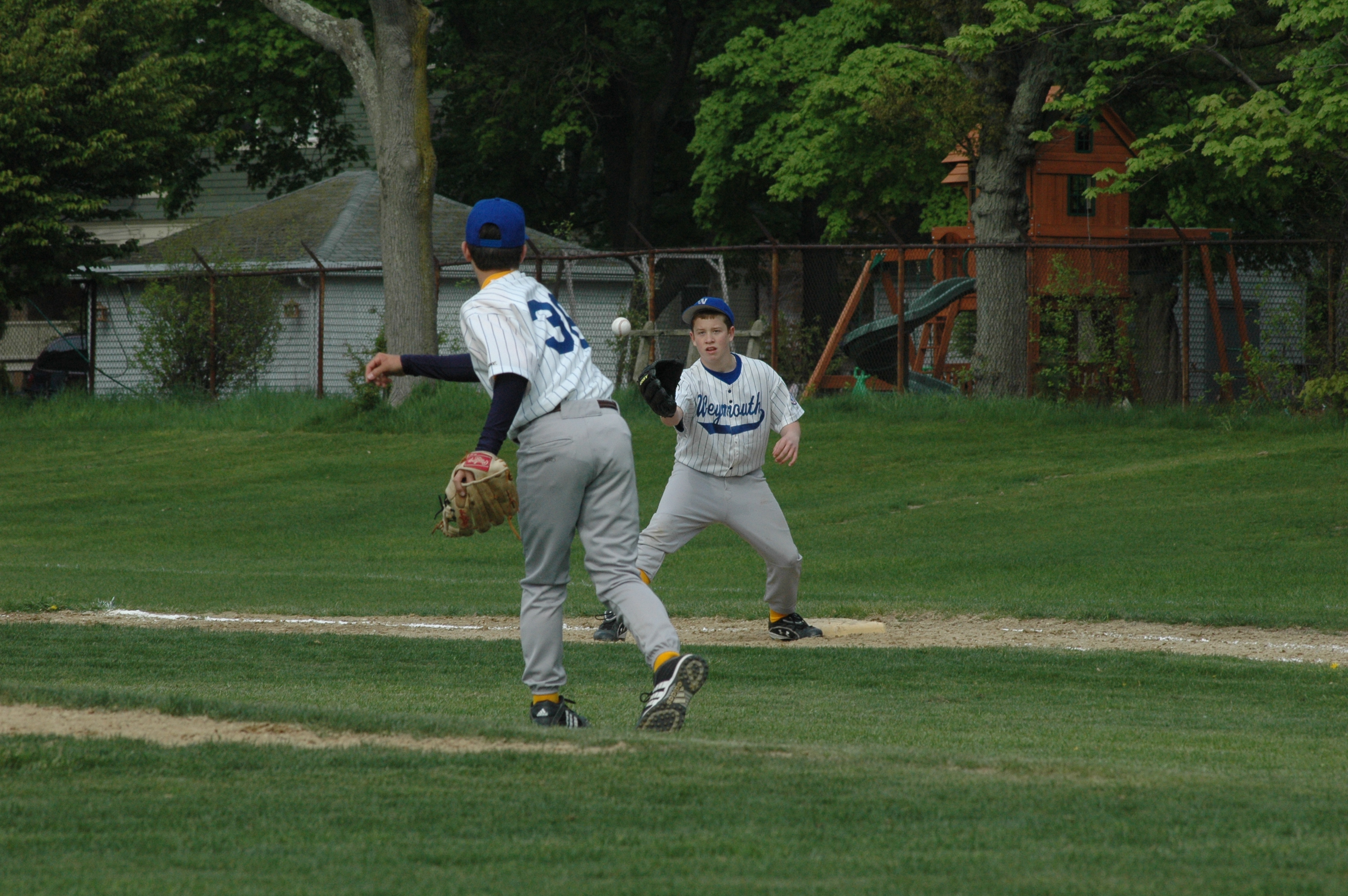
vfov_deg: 5.1
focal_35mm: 270
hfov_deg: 7.6
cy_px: 448
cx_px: 674
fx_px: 10101
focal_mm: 180
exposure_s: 1/500
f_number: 11
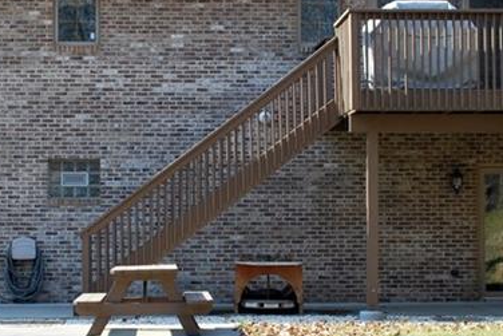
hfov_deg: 20.8
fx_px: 1370
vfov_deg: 14.0
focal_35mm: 98
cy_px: 170
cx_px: 260
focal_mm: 24
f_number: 5.6
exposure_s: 1/125
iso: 100
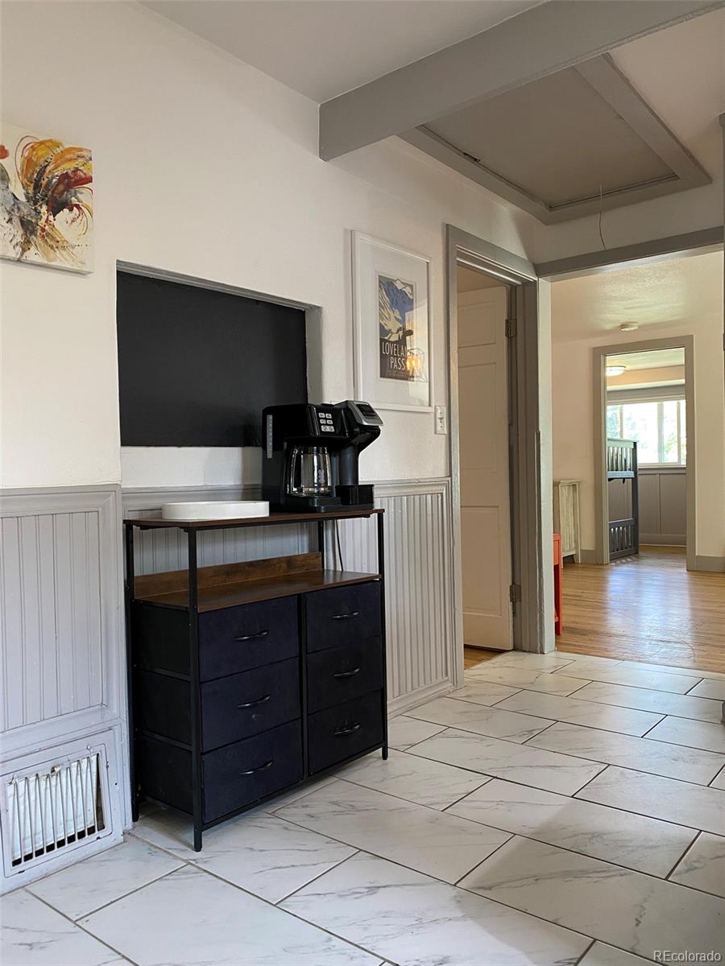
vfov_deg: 67.3
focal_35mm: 26
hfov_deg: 53.1
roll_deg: +0.7
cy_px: 483
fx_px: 726
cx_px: 362
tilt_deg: -1.2
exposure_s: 1/60
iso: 100
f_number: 1.8
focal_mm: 4.25
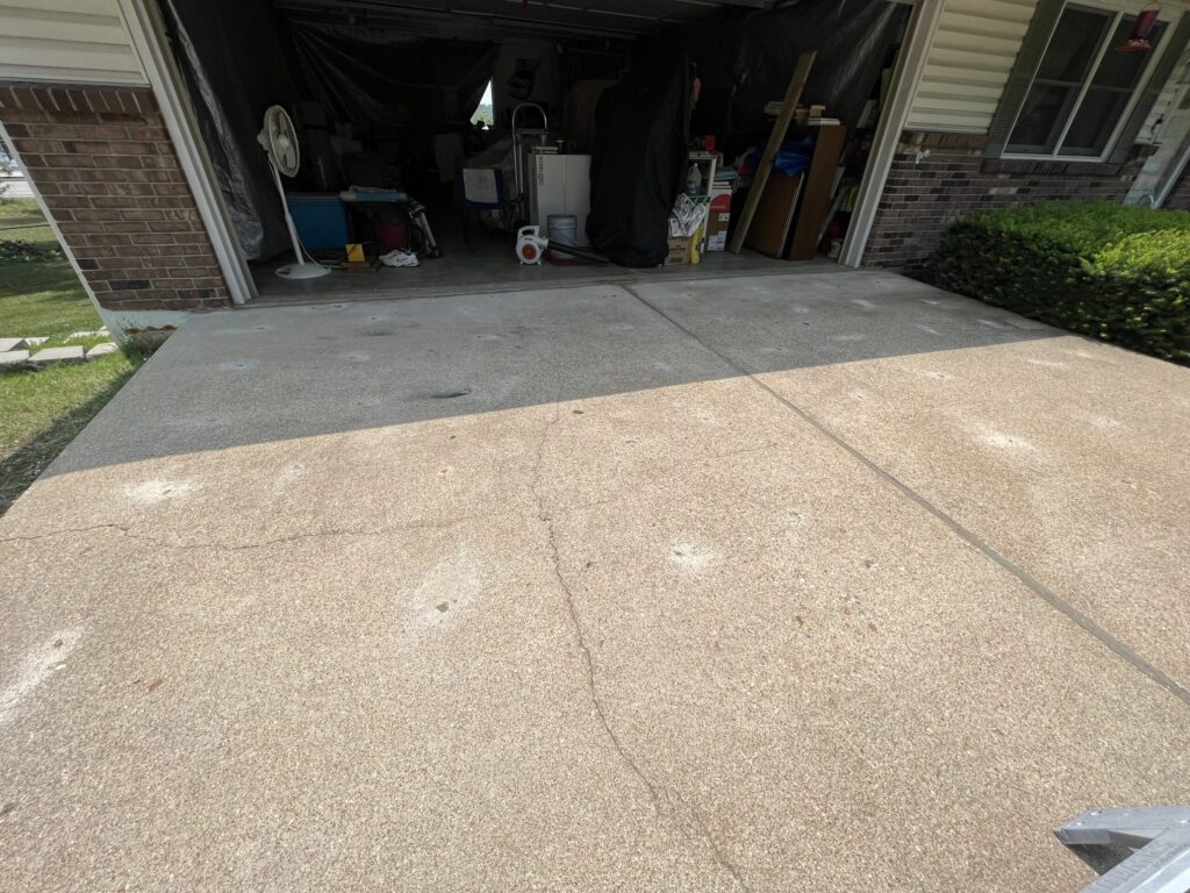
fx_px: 447
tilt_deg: -34.0
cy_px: 446
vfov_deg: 89.9
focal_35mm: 13
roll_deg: -1.9
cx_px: 595
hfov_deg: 106.2
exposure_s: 1/2370
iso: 32
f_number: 1.8
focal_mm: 1.57
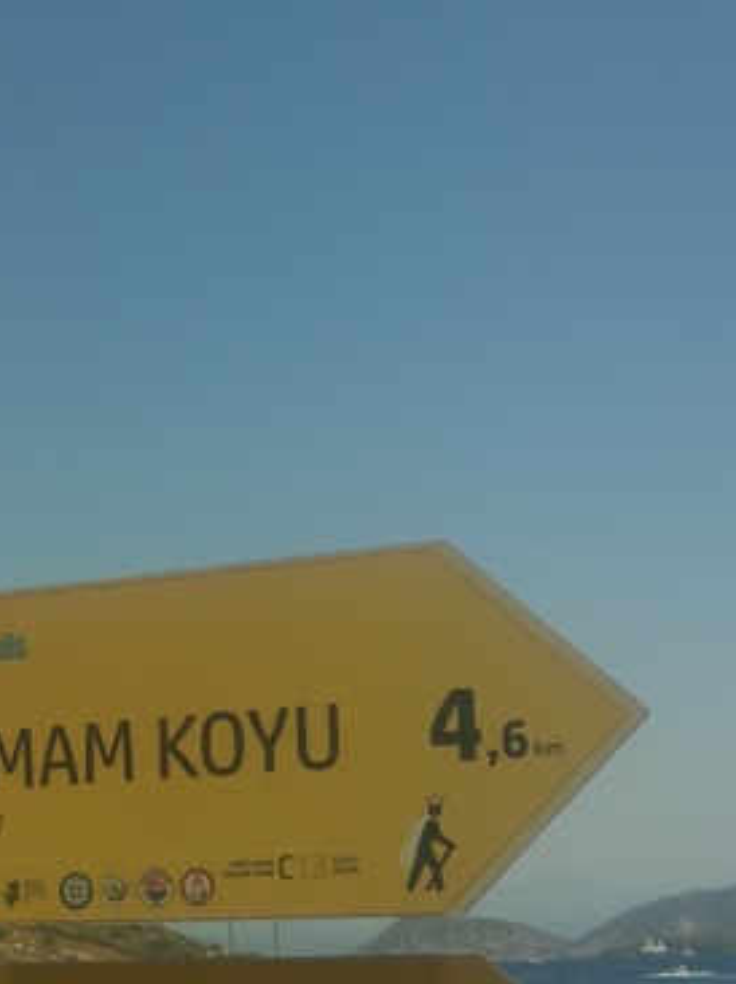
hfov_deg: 17.8
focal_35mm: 78
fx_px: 2214
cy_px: 675
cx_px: -177
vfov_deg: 24.9
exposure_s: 1/2101
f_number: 1.8
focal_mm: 4.75
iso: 50
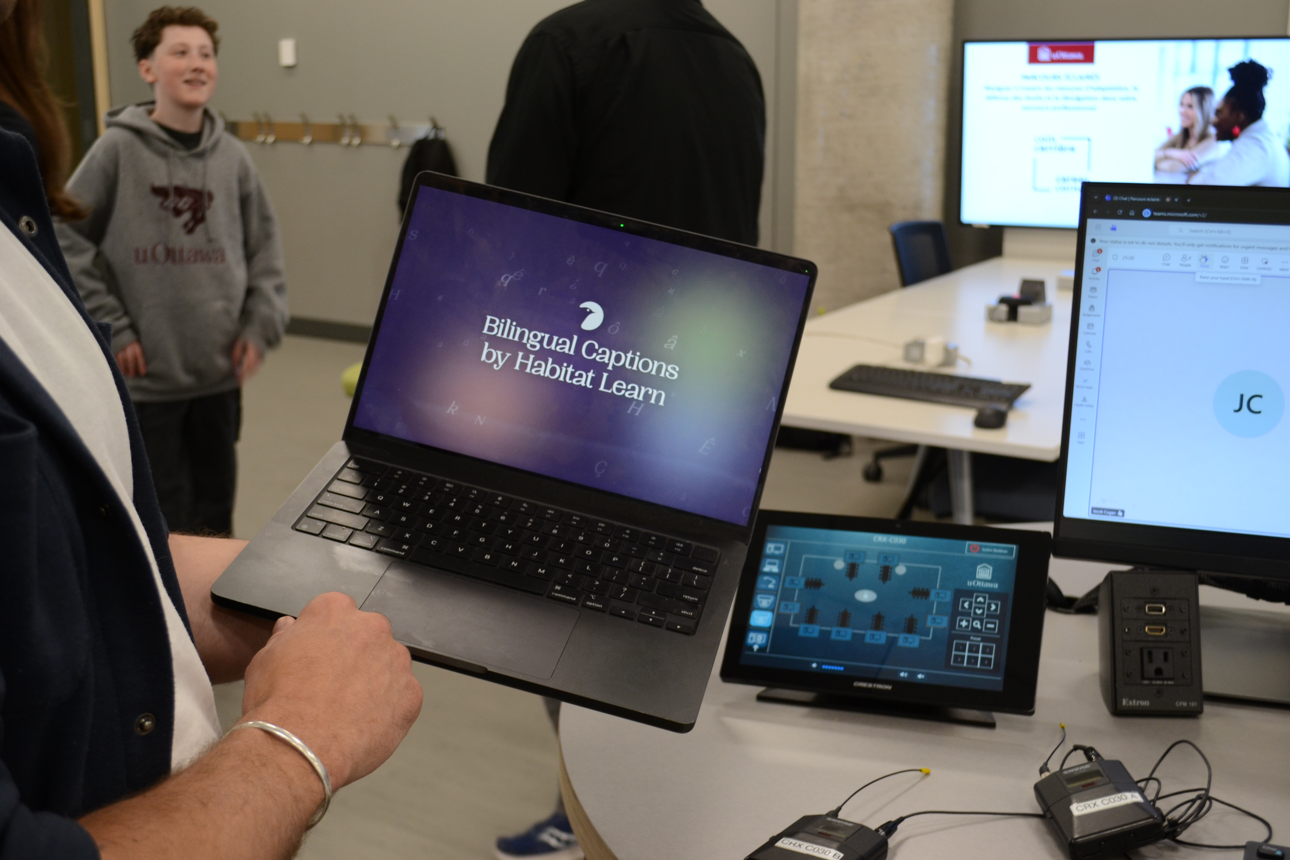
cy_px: 430
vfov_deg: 30.8
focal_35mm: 44
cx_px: 645
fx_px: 1559
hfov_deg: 45.0
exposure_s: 1/40
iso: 400
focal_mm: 29
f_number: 4.5
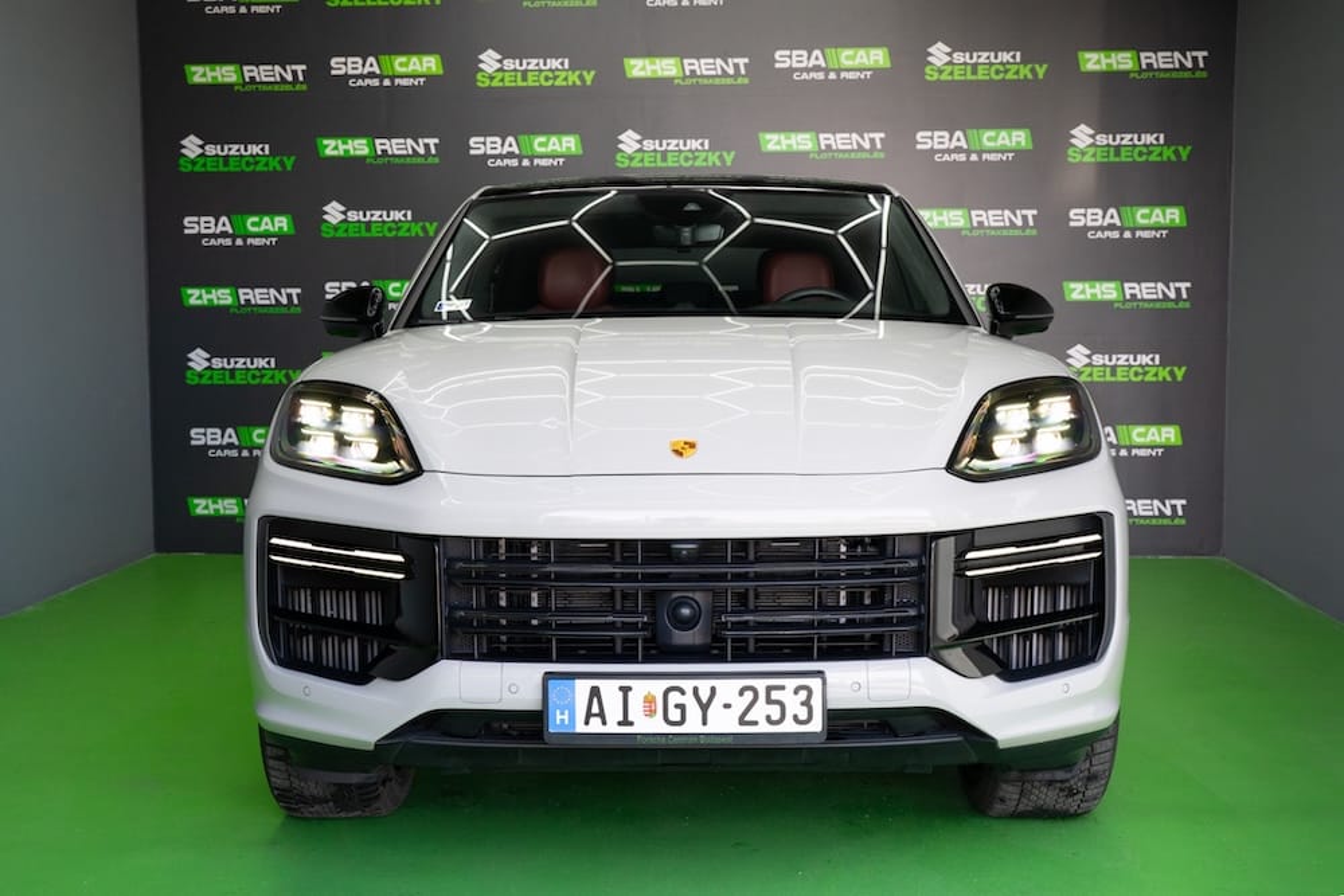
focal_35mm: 42
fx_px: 1568
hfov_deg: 46.4
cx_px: 672
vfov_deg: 31.9
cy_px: 448
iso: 1600
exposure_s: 1/200
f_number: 5.6
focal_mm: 42
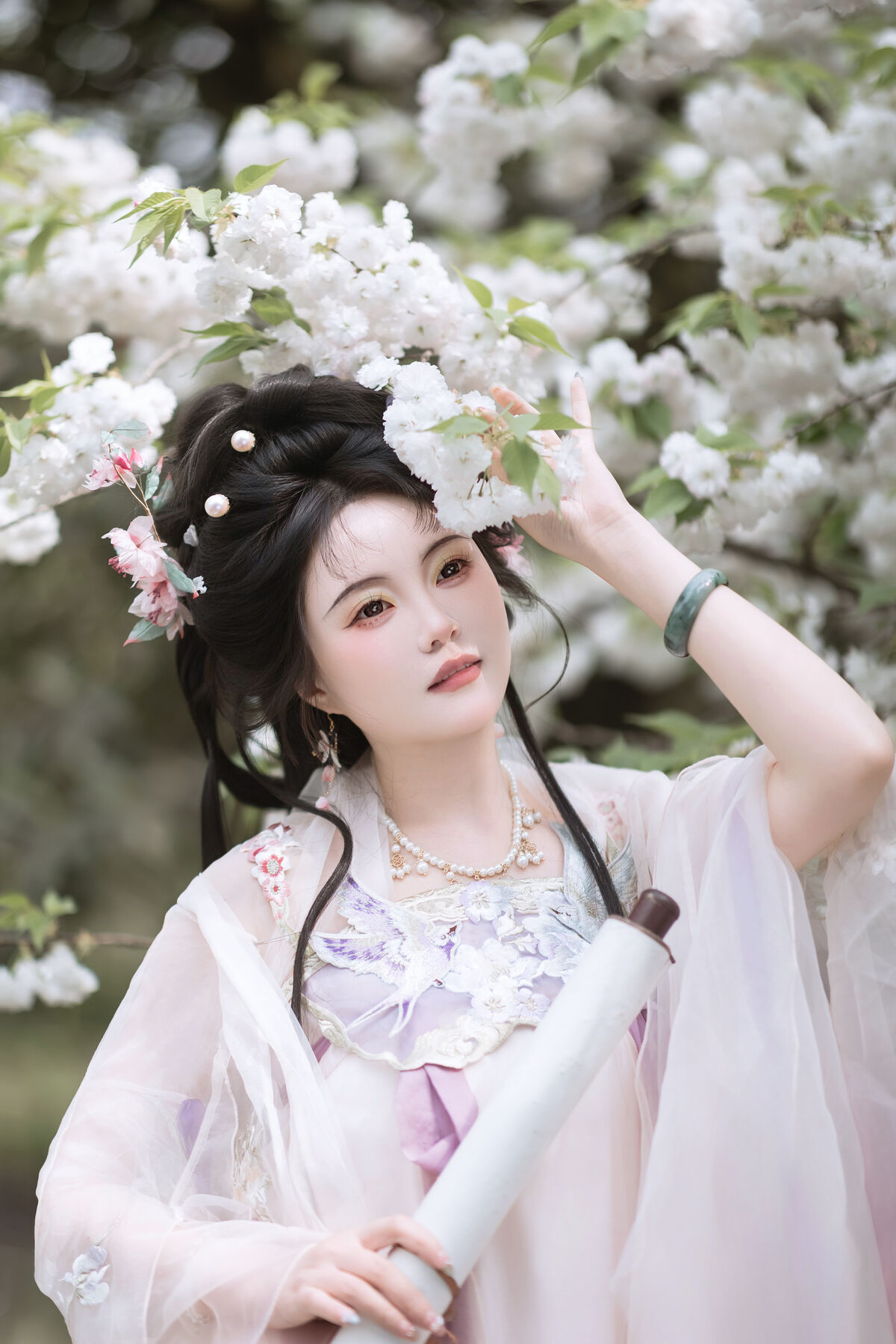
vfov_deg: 23.9
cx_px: 448
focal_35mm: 85
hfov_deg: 16.1
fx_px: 3173
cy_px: 672
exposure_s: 1/2500
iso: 100
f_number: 1.4
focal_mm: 85
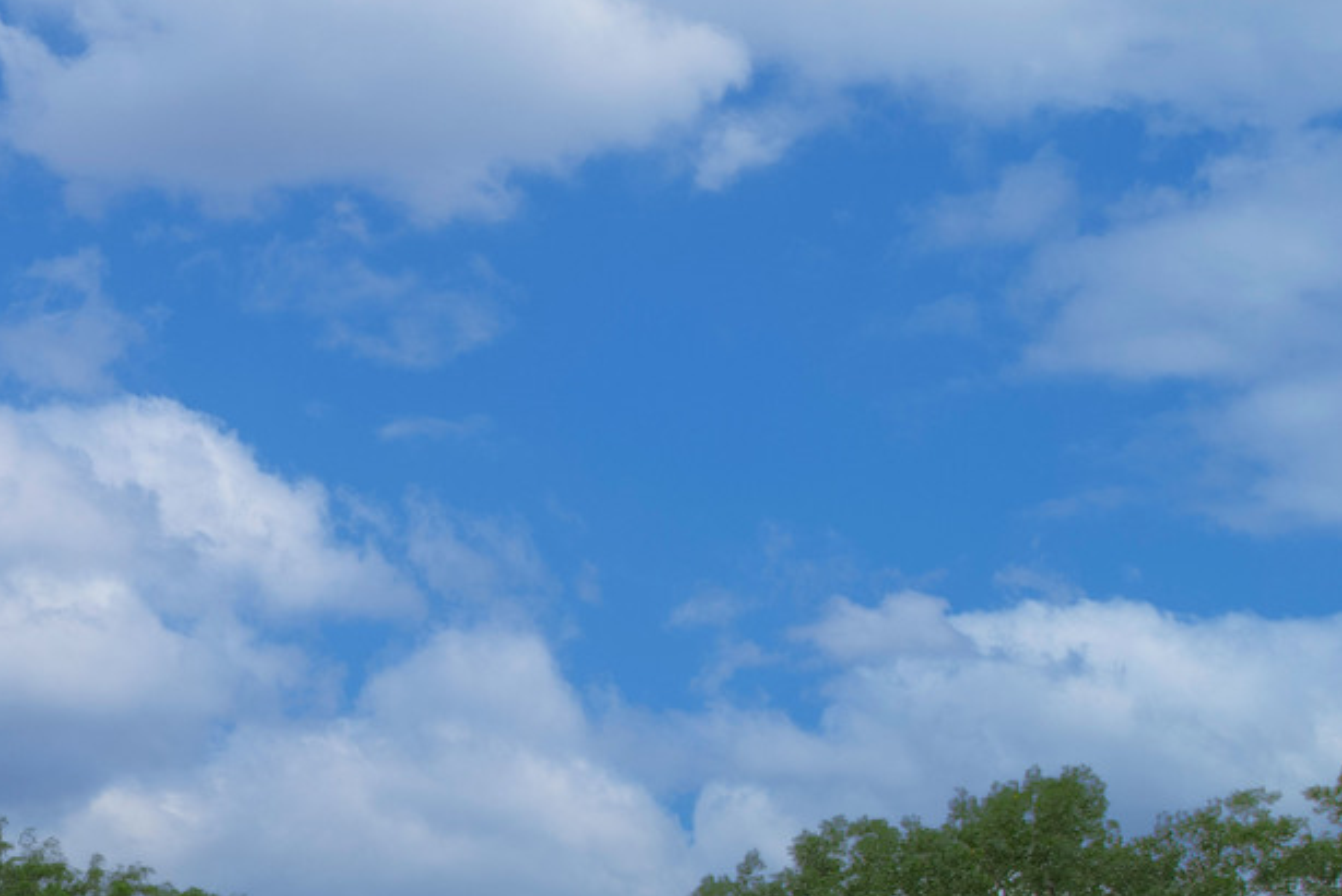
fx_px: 2212
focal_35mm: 59
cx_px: -407
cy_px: 1119
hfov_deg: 27.9
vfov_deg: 21.1
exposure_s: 1/125
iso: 250
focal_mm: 15
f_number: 10
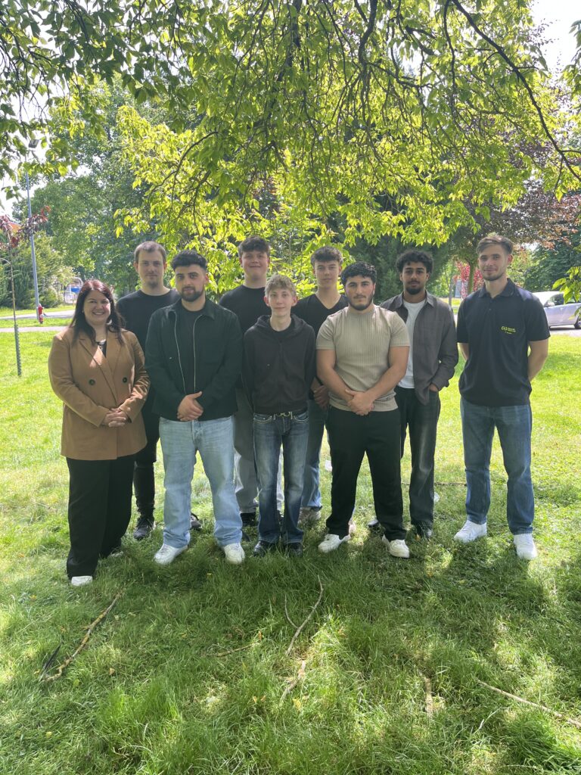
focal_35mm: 26
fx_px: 582
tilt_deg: -9.7
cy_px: 388
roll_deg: -0.2
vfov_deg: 67.3
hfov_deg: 53.1
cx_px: 290
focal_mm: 5.1
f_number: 1.6
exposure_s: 1/224
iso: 40
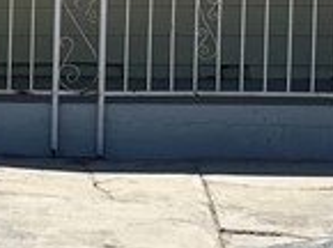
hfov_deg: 10.4
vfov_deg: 8.7
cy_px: 110
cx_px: -397
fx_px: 1631
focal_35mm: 170
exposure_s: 1/8929
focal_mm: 6.86
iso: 80
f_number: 1.78
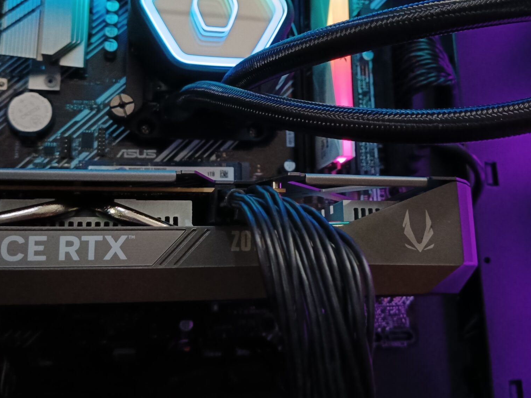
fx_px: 675
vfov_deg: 32.4
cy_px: 113
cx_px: 311
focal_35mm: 44
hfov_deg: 42.8
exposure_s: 1/176
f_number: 1.8
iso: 2000
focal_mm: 4.84
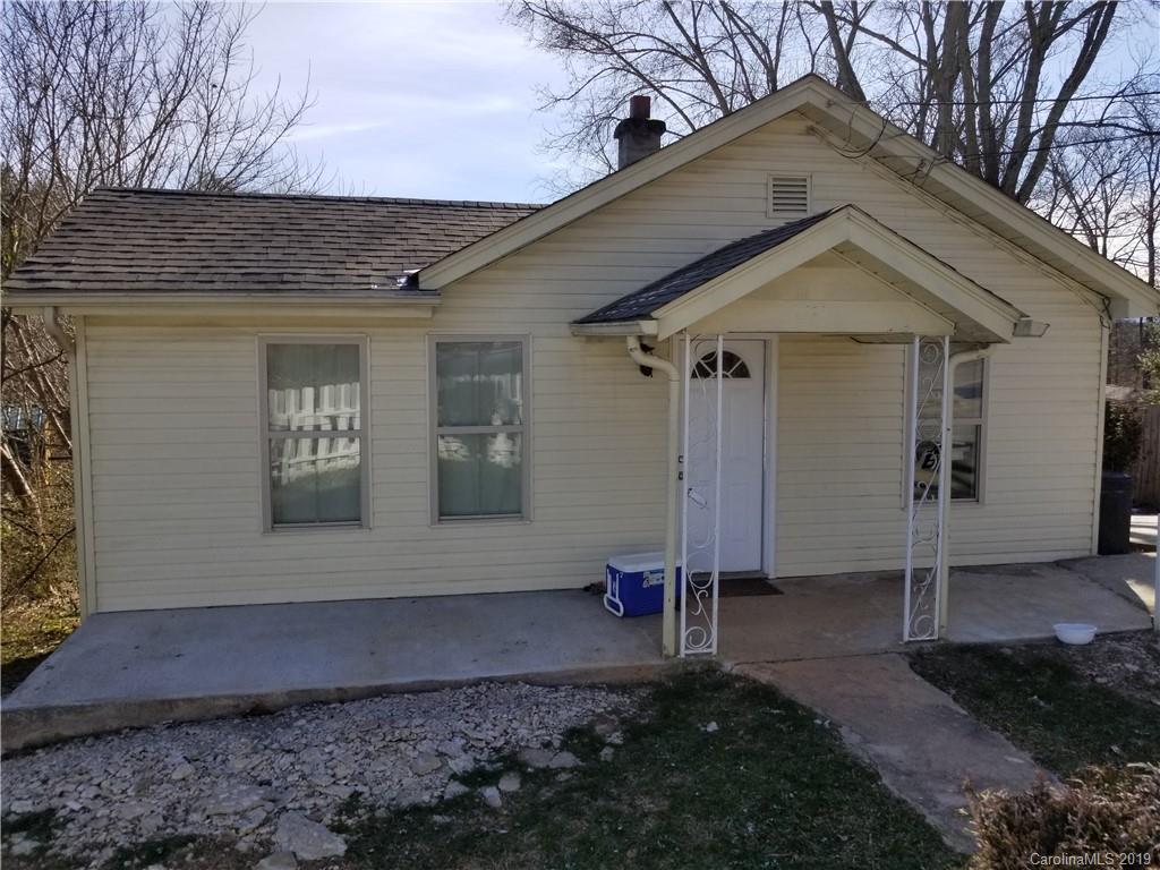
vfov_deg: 53.1
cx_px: 580
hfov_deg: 67.3
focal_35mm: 26
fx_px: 871
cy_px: 435
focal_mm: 4.25
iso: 50
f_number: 1.7
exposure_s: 1/2136
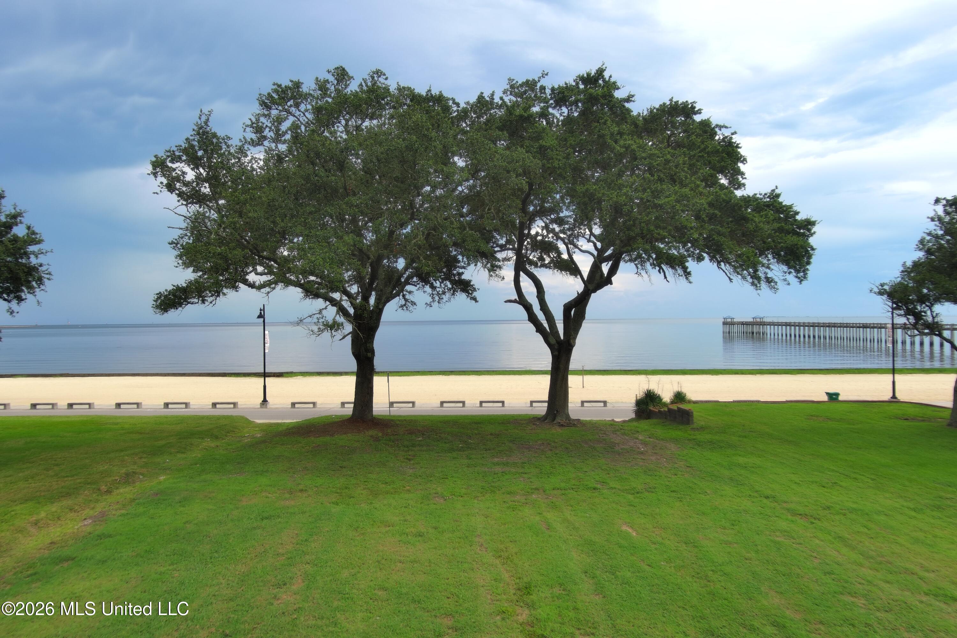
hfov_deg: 63.7
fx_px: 771
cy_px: 319
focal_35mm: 29
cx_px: 478
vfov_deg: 45.0
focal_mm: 10.57
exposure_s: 1/200
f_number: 3.5
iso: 101
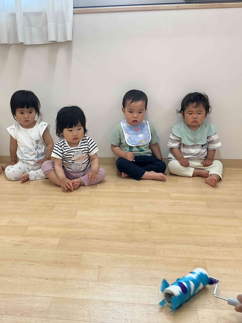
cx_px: 85
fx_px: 363
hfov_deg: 36.5
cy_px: 162
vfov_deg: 47.9
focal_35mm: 39
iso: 40
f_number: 1.8
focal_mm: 3
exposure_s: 1/120
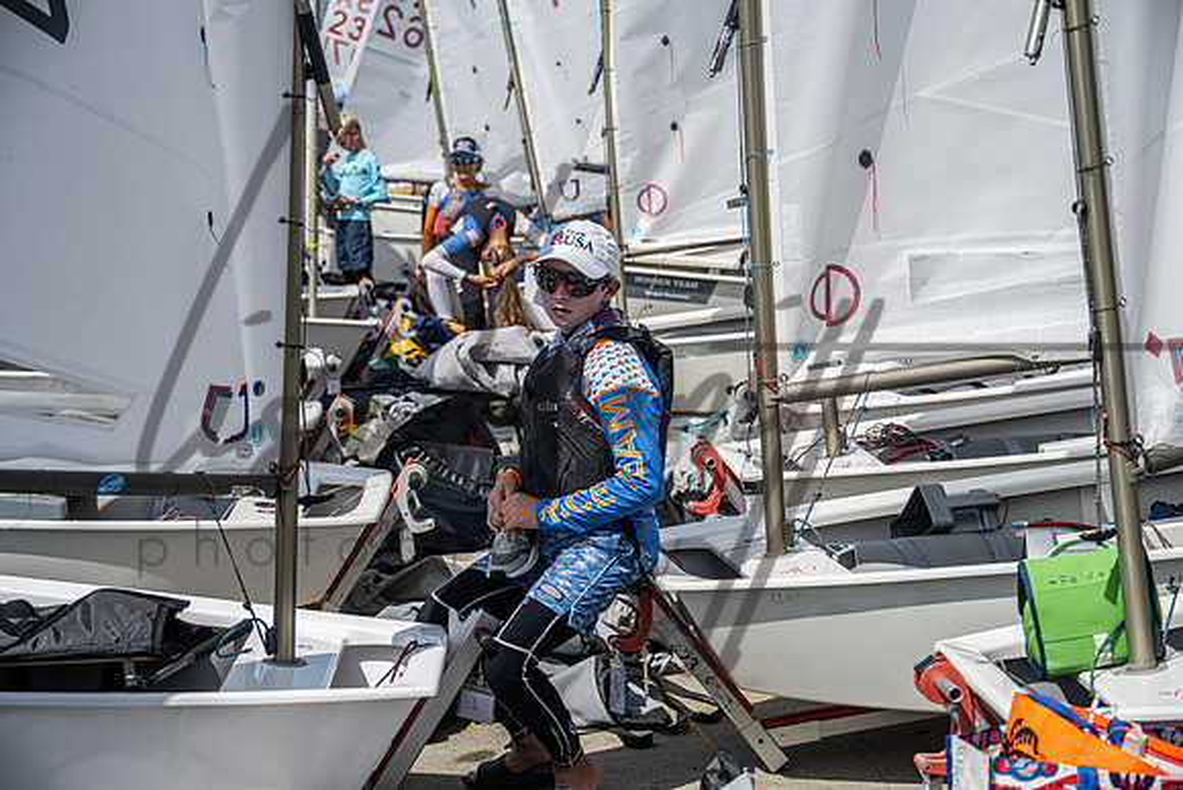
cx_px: 592
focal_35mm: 70
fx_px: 2301
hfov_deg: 28.8
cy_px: 395
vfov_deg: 19.5
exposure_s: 1/2500
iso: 250
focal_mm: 70
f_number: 6
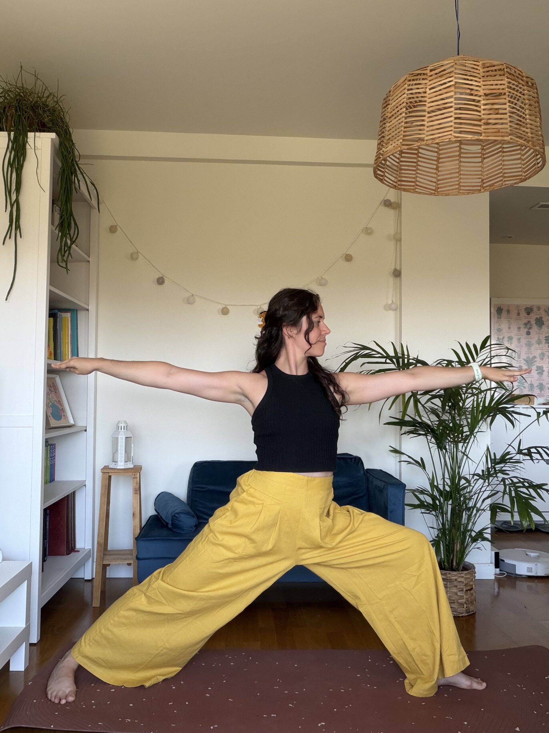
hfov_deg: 46.8
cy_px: 366
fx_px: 634
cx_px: 274
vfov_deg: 60.0
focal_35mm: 30
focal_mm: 2.71
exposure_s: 1/85
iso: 80
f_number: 1.9
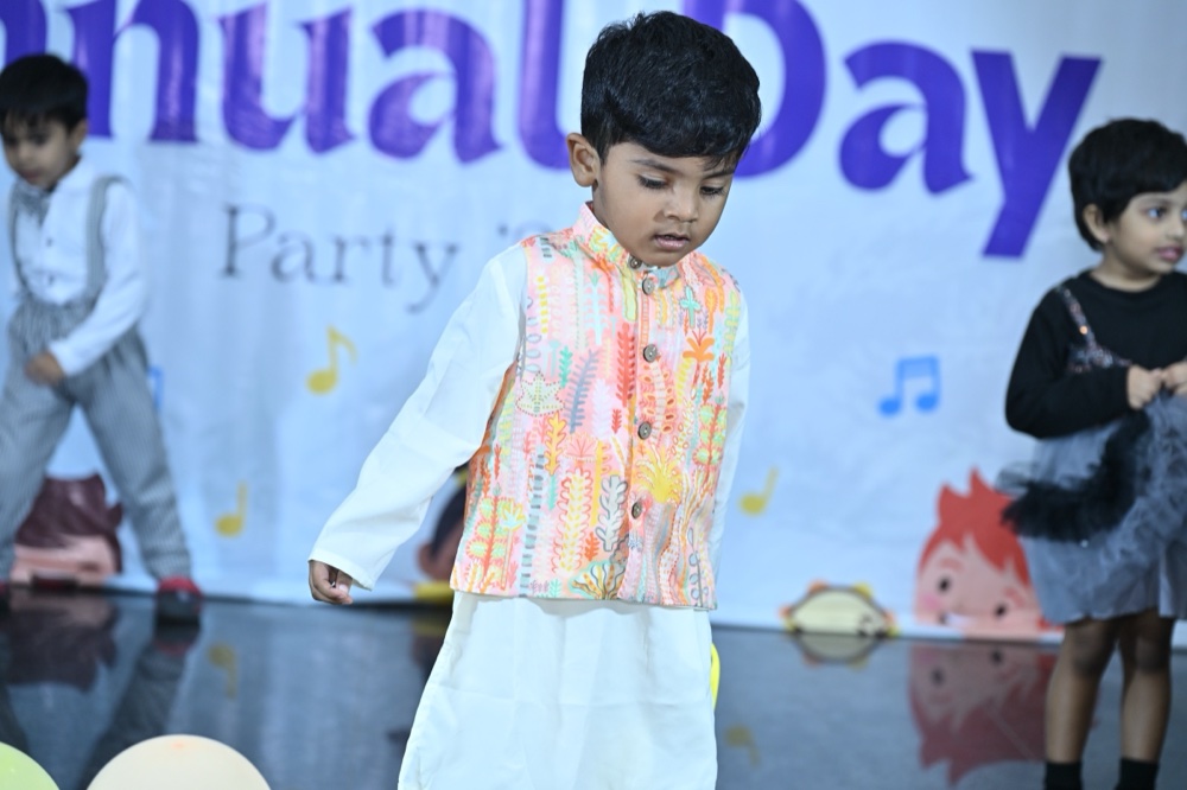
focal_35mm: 98
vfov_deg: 14.0
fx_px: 3230
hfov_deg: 20.8
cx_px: 594
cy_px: 395
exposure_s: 1/160
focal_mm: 98
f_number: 4
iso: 500
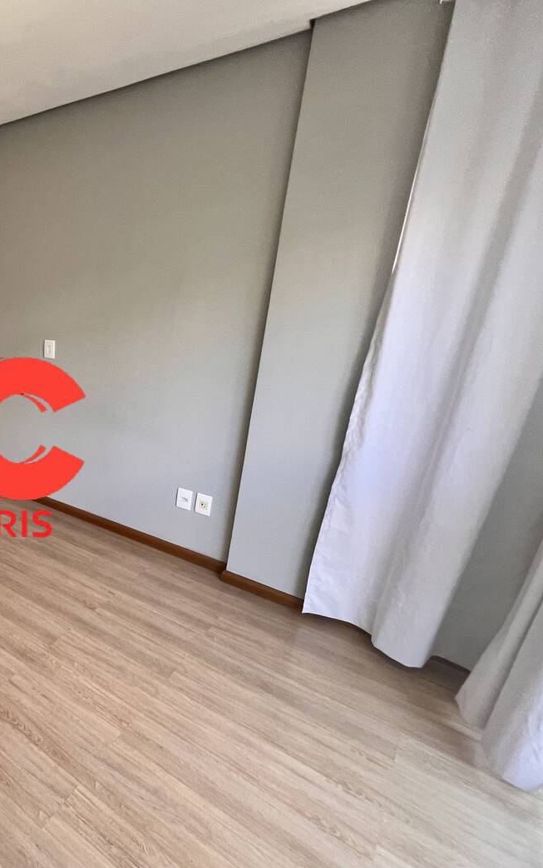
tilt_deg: -18.2
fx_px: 450
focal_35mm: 19
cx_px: 18
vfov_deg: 88.0
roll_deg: +0.6
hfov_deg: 51.7
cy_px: 447
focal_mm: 1.57
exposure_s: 1/99
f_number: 1.8
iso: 200
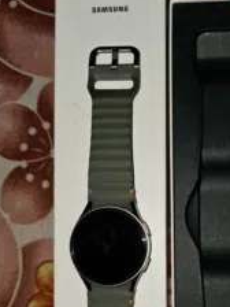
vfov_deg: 43.6
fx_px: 363
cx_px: 177
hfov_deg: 34.3
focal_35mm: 41
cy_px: 245
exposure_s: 1/50
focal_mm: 6.3
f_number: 1.7
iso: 16
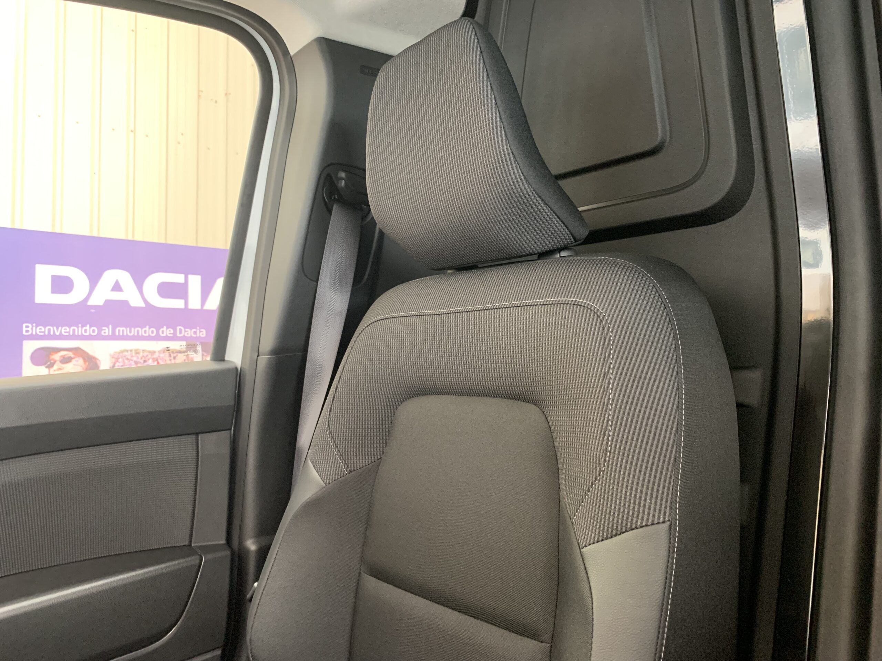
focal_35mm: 26
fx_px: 662
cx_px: 441
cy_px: 330
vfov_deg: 53.1
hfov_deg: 67.3
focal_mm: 4.25
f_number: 1.8
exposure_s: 1/38
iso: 400
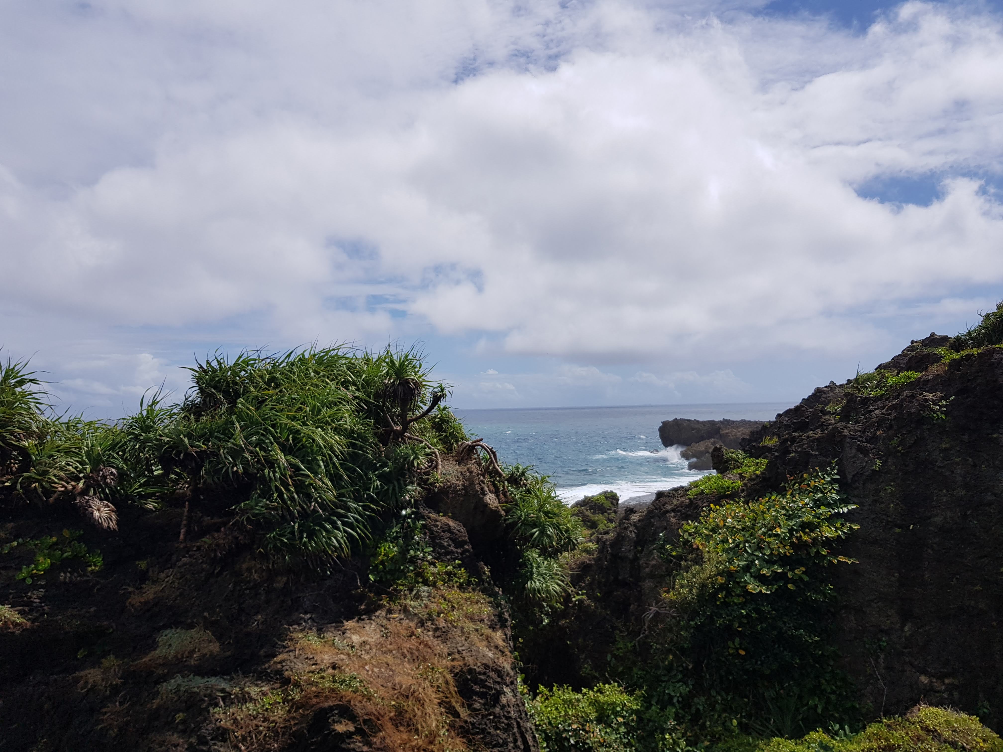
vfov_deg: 53.1
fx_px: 753
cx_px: 502
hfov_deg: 67.3
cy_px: 376
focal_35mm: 26
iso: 40
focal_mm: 4.3
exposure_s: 1/5152
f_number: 1.7
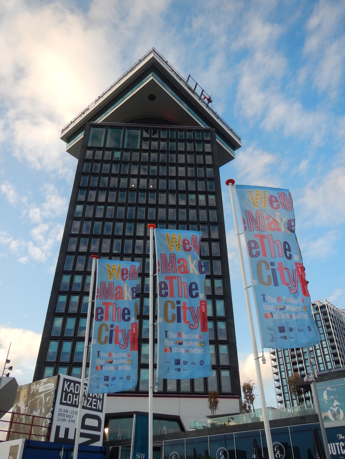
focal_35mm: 28
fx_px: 372
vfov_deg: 63.4
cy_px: 230
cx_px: 172
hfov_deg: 49.7
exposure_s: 1/320
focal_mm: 5
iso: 125
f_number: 3.9
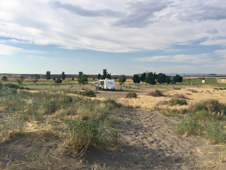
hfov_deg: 61.7
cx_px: 113
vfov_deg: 48.2
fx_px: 189
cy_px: 85
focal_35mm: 29
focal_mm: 4.15
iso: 32
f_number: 2.2
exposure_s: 1/1522
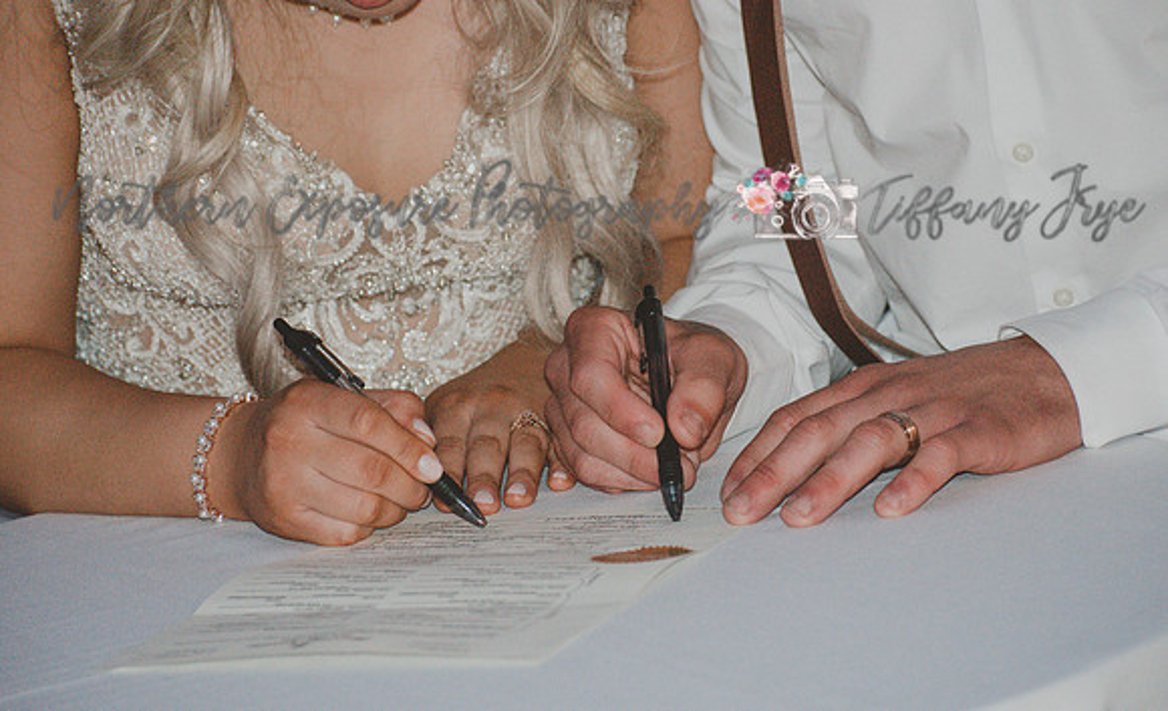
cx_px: 584
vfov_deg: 7.6
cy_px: 390
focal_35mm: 169
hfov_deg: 12.4
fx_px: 5355
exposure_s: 1/60
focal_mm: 110
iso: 6400
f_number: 4.8
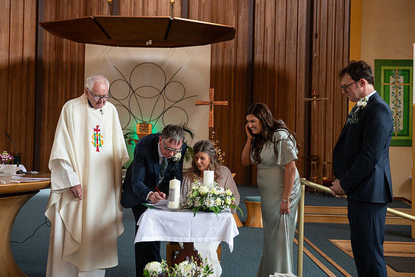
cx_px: 208
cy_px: 138
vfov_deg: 30.5
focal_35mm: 44
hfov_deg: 44.5
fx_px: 507
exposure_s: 1/160
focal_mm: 44
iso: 640
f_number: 3.5
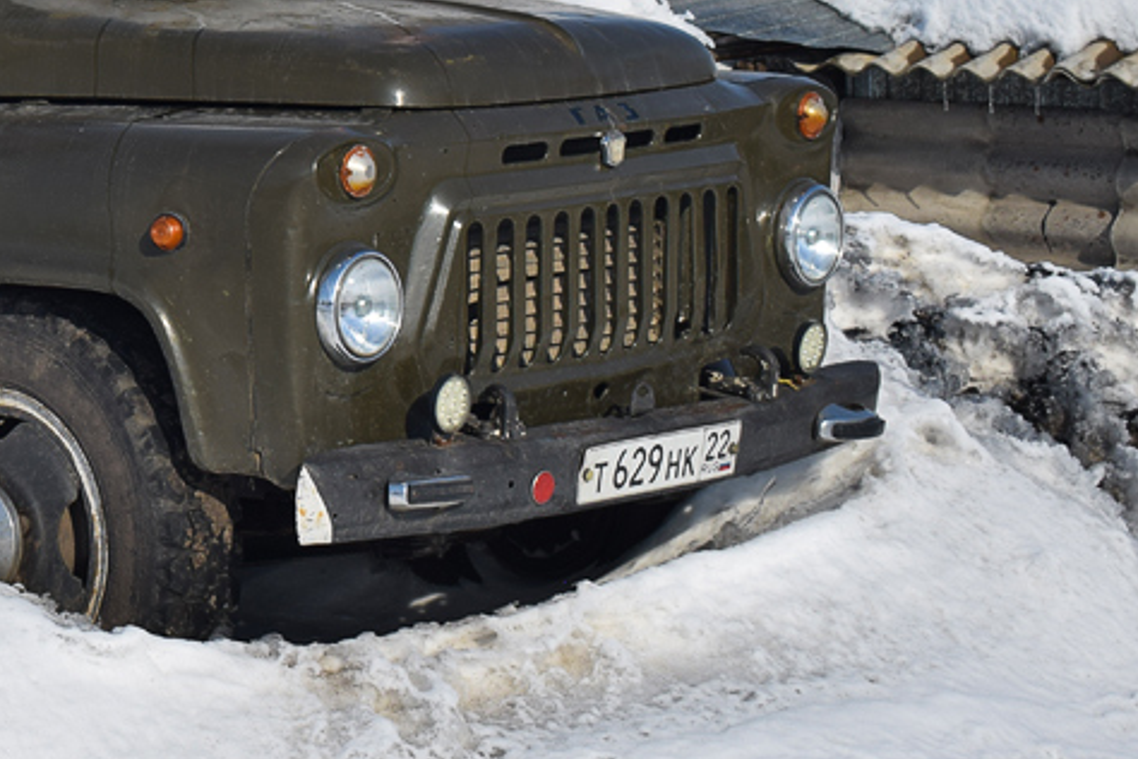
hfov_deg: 15.3
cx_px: -259
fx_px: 4078
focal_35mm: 129
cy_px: -58
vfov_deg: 10.5
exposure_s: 1/800
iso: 100
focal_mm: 34
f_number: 6.3
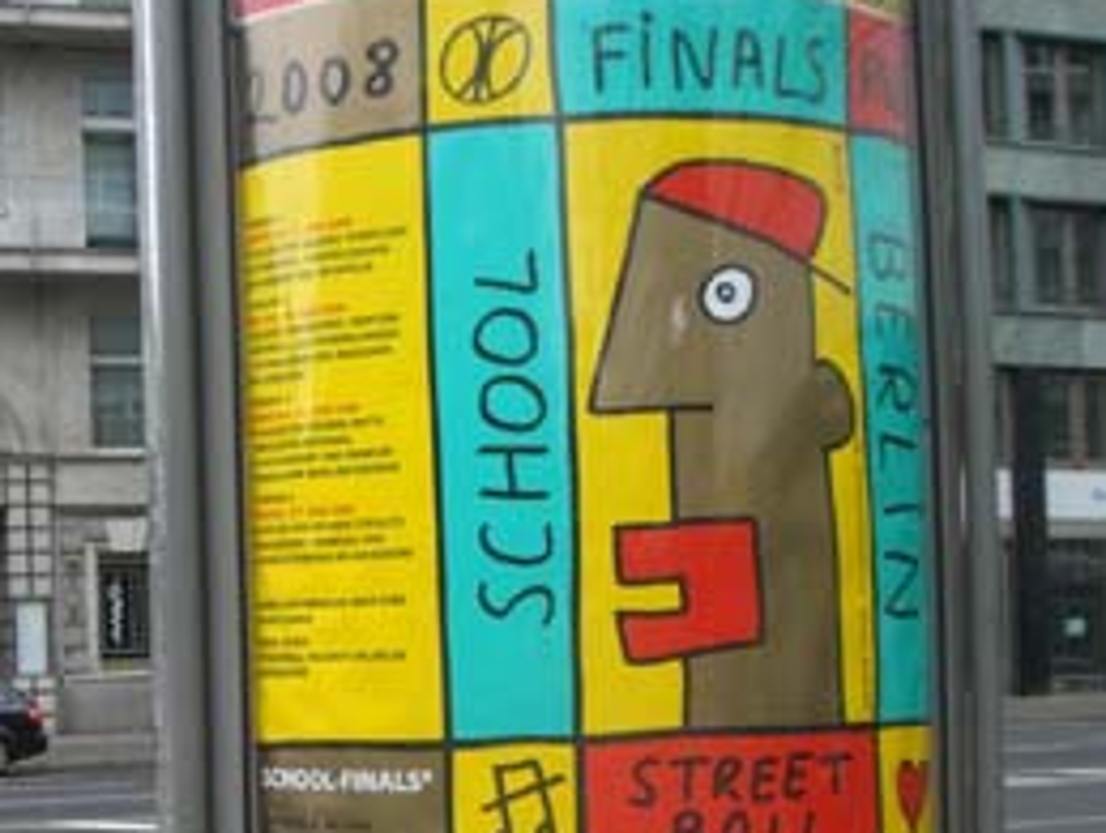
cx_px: 273
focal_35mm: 66
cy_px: 696
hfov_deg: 28.9
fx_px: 2112
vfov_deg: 21.9
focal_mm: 6.2
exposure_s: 1/125
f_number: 4.3
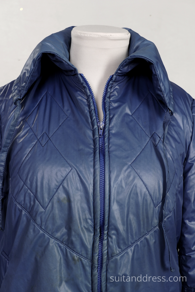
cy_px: 146
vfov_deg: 41.1
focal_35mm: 48
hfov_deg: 28.1
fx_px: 390
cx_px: 98
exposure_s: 1/10
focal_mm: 32
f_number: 6.3
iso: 200
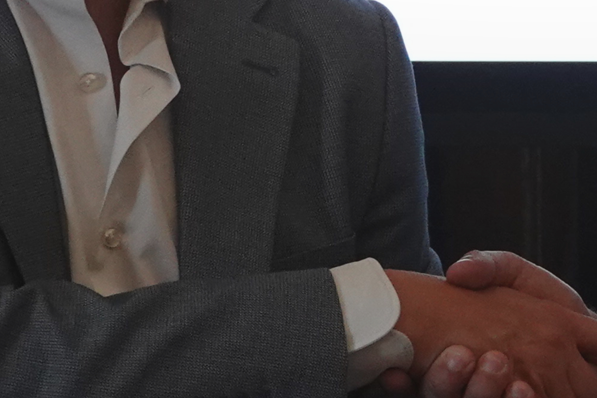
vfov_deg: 3.5
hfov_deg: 5.2
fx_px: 6548
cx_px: 539
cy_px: -54
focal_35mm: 395
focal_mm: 33.5
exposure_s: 1/160
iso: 1000
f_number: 3.5
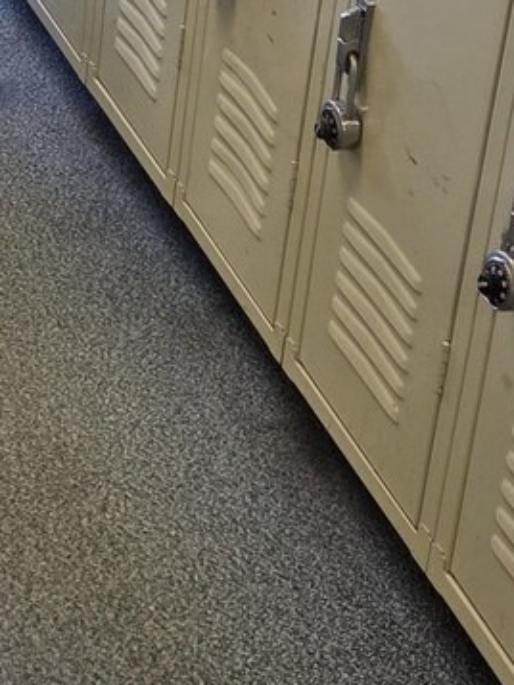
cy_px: -109
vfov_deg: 26.5
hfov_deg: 20.0
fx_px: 1306
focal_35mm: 66
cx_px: -199
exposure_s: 1/120
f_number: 1.8
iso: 100
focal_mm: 5.4
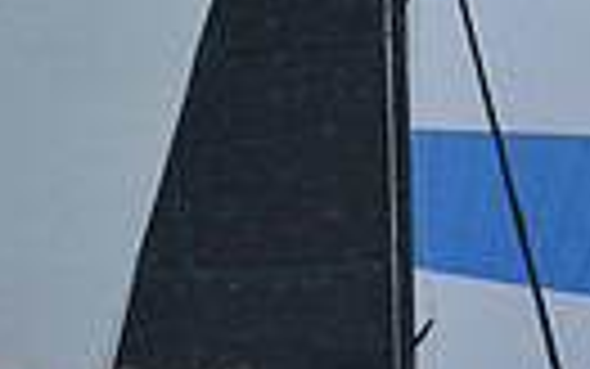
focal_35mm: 370
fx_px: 5952
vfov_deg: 3.6
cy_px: 148
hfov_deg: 5.7
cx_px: 489
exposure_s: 1/1000
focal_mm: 82
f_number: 8
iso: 320
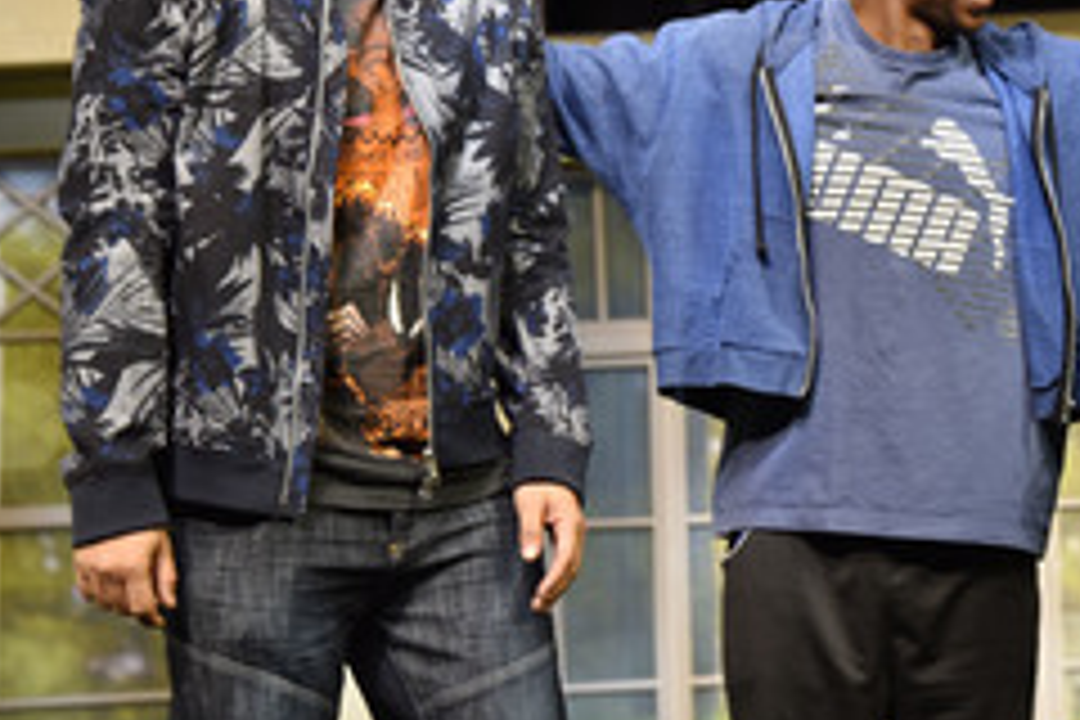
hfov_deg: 9.0
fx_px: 6869
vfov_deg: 6.0
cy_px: 198
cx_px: 907
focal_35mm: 229
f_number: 6.3
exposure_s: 1/125
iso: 1000
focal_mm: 122
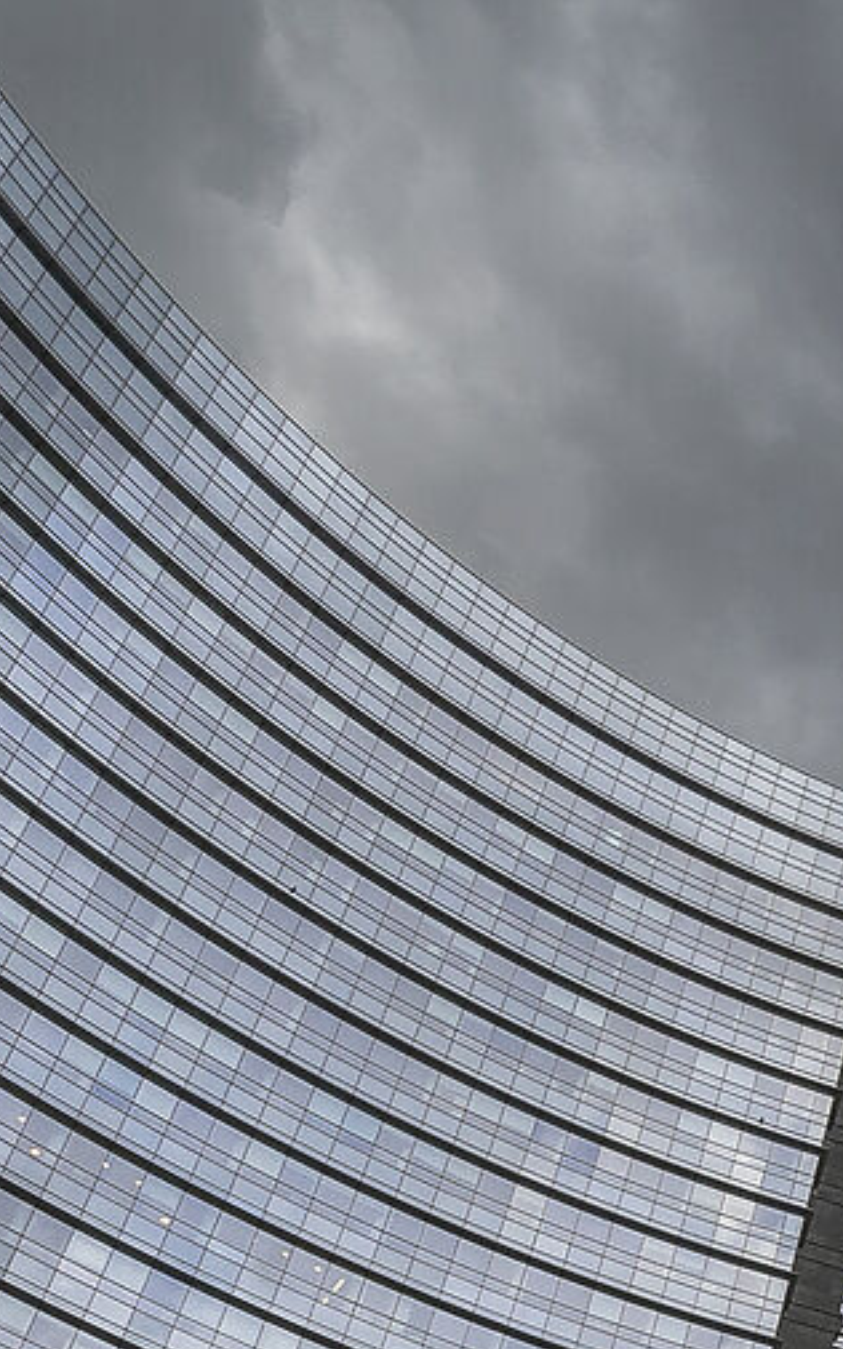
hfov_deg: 17.8
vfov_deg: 29.8
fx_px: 2133
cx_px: 1523
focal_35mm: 58
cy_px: 1637
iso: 160
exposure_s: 1/60
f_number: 8
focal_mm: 12
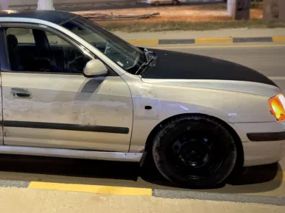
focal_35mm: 43
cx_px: 52
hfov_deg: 41.7
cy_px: 47
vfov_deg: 32.8
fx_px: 354
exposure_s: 1/50
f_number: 1.8
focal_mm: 4.25
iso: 500
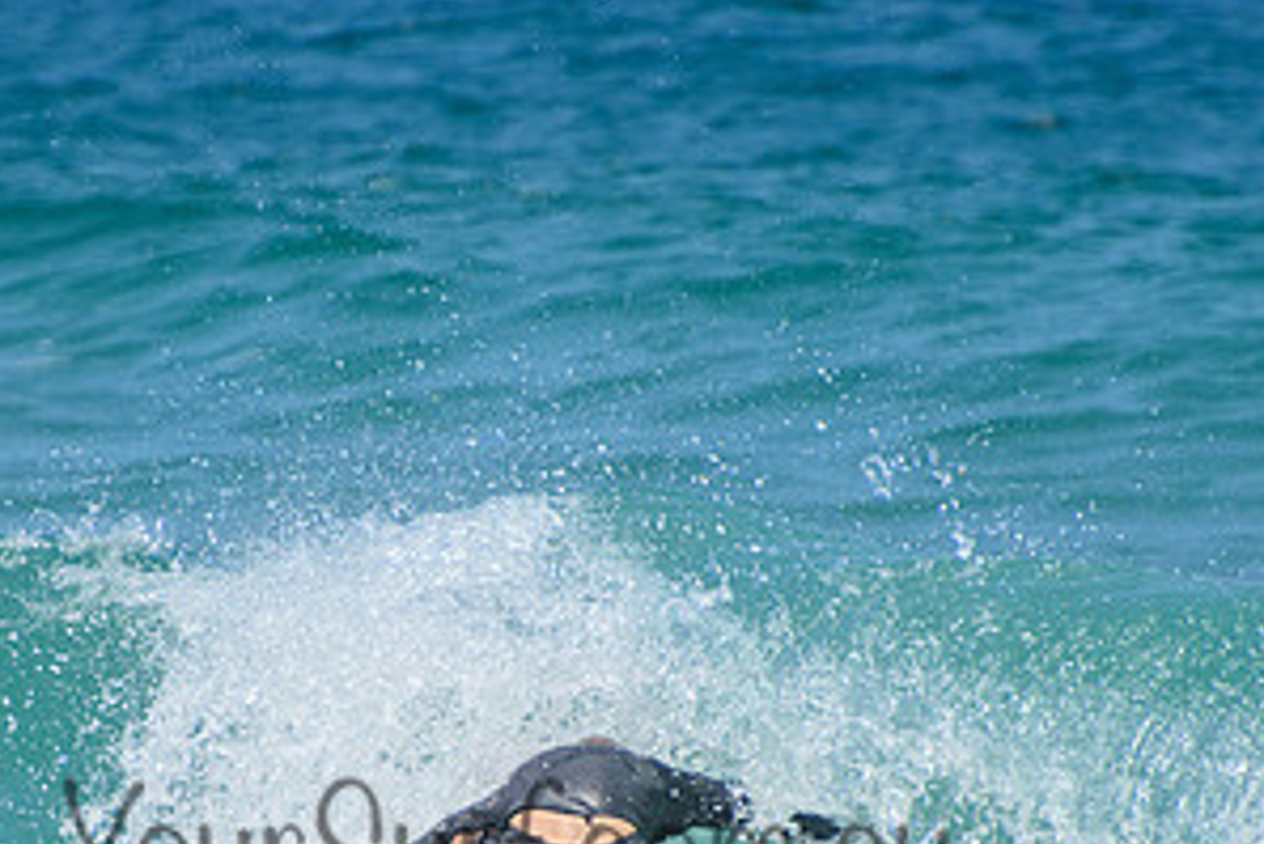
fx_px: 40957
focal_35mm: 1166
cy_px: 808
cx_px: 501
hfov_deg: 1.8
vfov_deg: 1.2
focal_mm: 400
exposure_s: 1/2000
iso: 360
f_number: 5.6
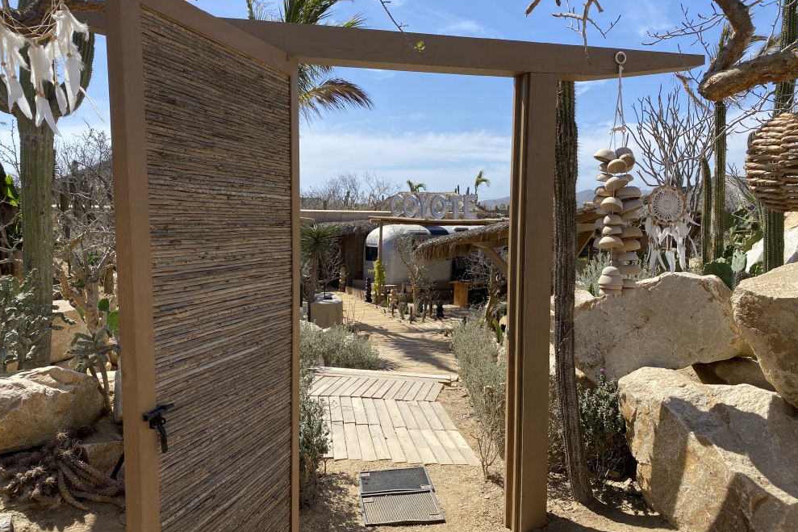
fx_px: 621
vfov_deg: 46.4
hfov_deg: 65.5
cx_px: 394
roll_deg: -0.3
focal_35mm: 28
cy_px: 252
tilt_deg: -2.5
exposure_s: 1/2688
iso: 32
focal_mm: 4.25
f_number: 1.8
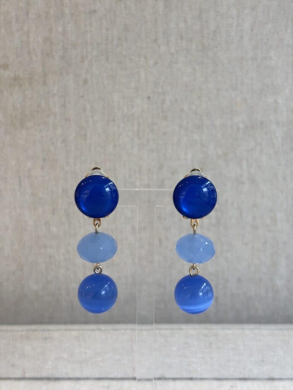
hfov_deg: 28.0
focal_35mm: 52
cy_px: 195
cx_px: 146
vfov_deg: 36.8
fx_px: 587
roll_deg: +0.3
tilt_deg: -8.0
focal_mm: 5.96
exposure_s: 1/100
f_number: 1.6
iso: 50
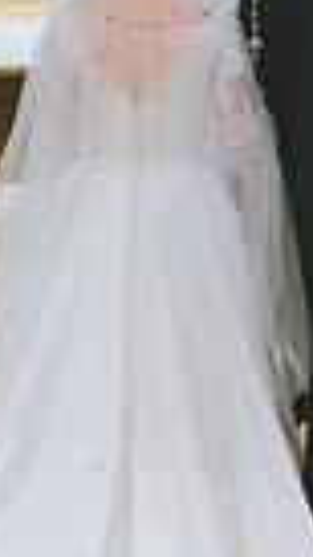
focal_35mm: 685
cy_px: 150
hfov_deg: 1.8
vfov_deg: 3.2
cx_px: 193
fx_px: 10113
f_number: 2.8
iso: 3200
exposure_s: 1/200
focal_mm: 200
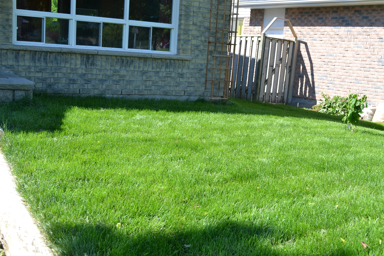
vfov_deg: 31.9
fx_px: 448
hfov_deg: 46.4
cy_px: 128
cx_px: 192
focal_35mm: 42
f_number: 8
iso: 200
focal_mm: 28
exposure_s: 1/125
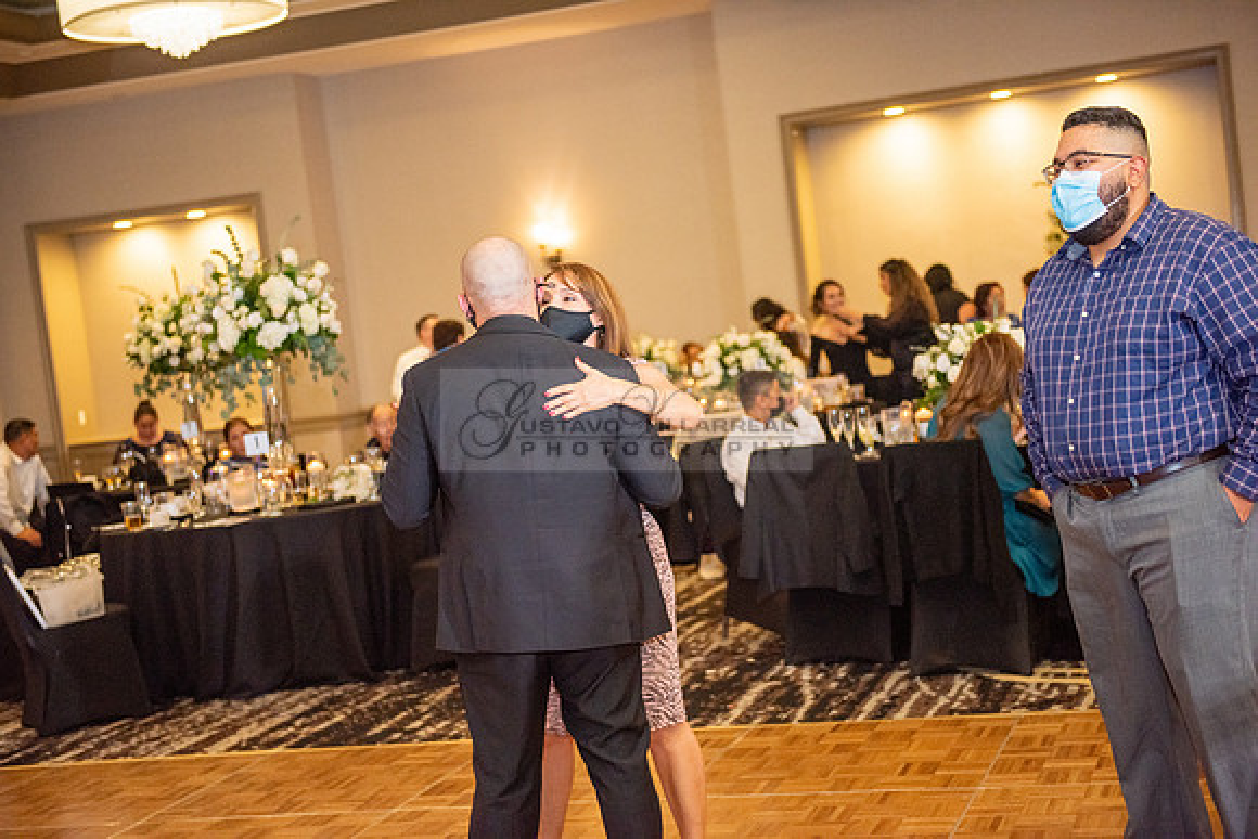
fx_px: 2027
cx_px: 629
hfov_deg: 34.5
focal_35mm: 58
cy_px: 420
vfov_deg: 23.4
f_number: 2.8
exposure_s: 1/250
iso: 1600
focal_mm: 58
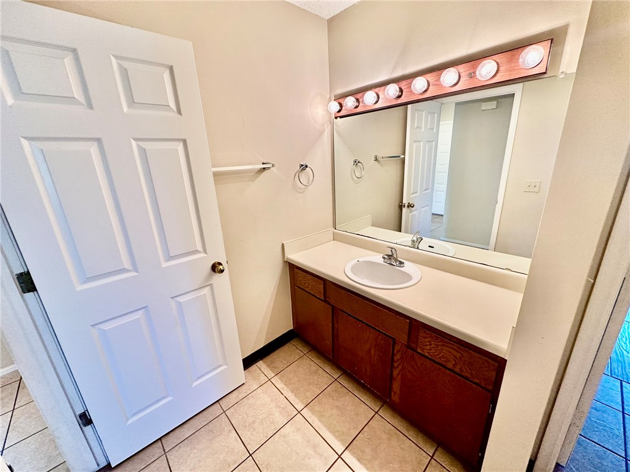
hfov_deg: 102.1
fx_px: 255
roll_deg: +2.3
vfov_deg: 85.7
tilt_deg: -17.1
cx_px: 315
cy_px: 236
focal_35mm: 14
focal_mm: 2.22
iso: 200
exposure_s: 1/120
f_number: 2.2
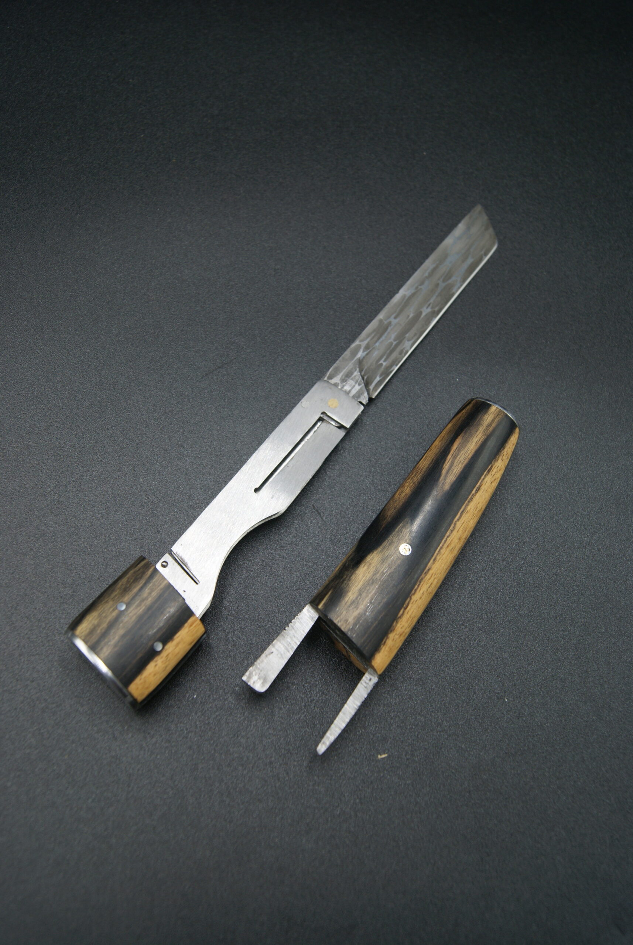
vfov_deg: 57.2
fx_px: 868
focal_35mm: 33
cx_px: 316
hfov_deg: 40.1
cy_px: 472
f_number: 5.6
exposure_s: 1/50
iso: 100
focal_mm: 22
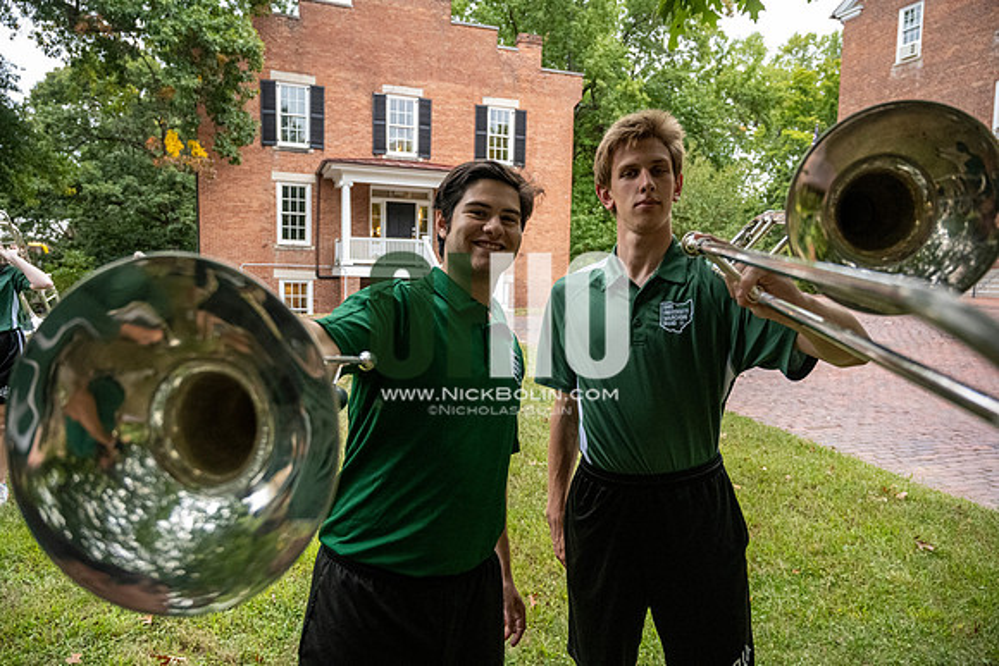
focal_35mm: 24
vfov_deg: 53.2
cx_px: 500
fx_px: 666
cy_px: 333
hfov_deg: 73.7
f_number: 4
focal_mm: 24
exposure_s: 1/500
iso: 4000
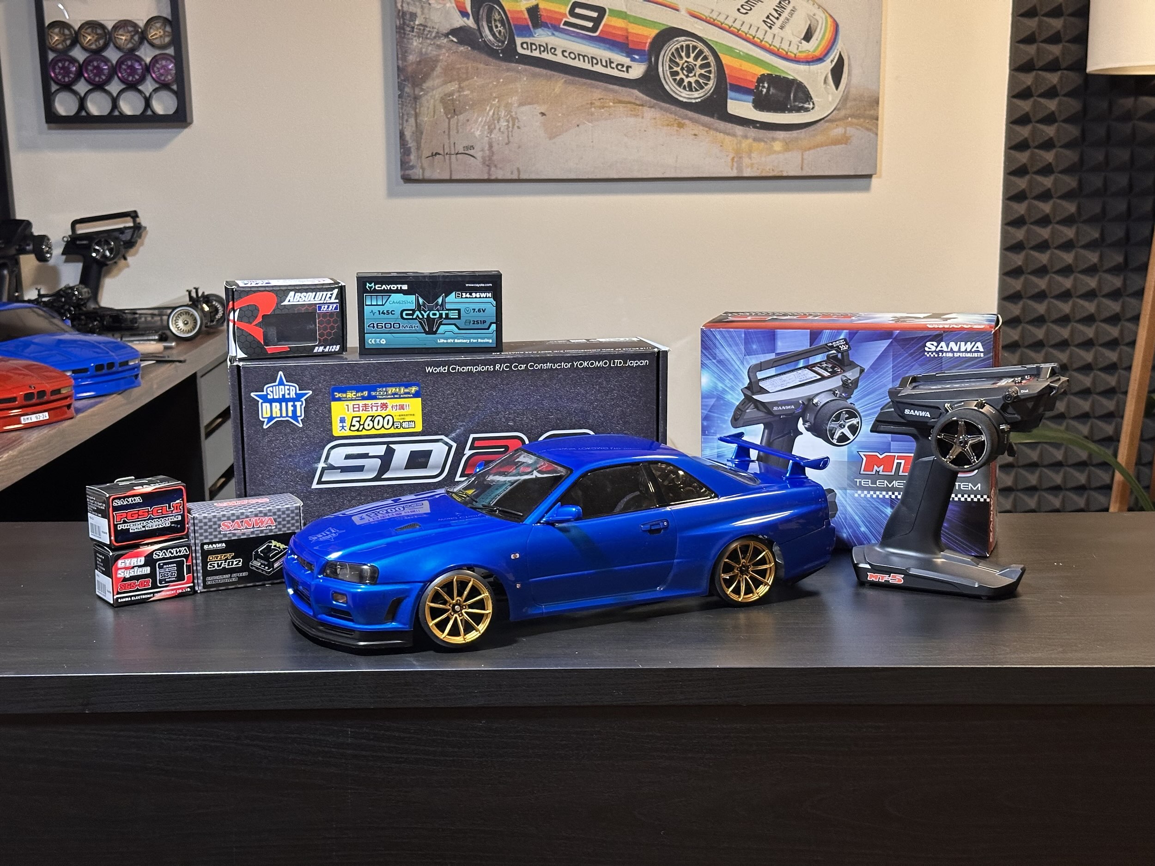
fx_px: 1602
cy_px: 433
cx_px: 578
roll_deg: -0.2
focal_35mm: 48
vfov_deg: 30.3
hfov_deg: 39.7
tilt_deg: -10.6
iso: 250
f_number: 1.78
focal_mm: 6.86
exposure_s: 1/50
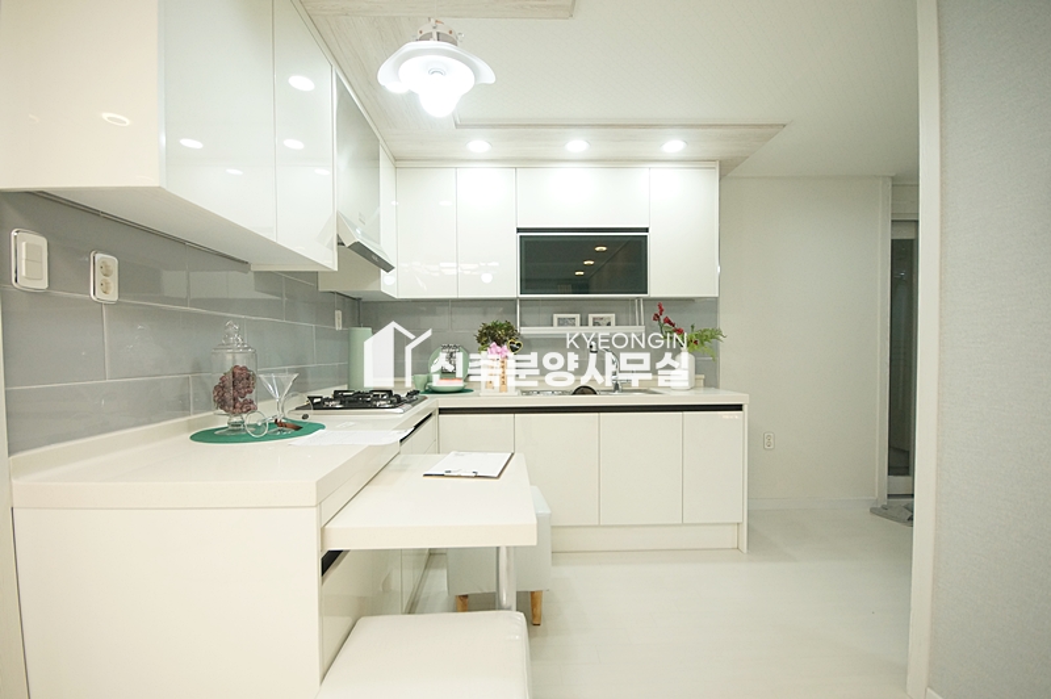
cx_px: 526
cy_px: 350
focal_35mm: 15
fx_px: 438
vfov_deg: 77.2
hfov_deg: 100.4
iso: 800
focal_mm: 10
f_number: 5
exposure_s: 1/80
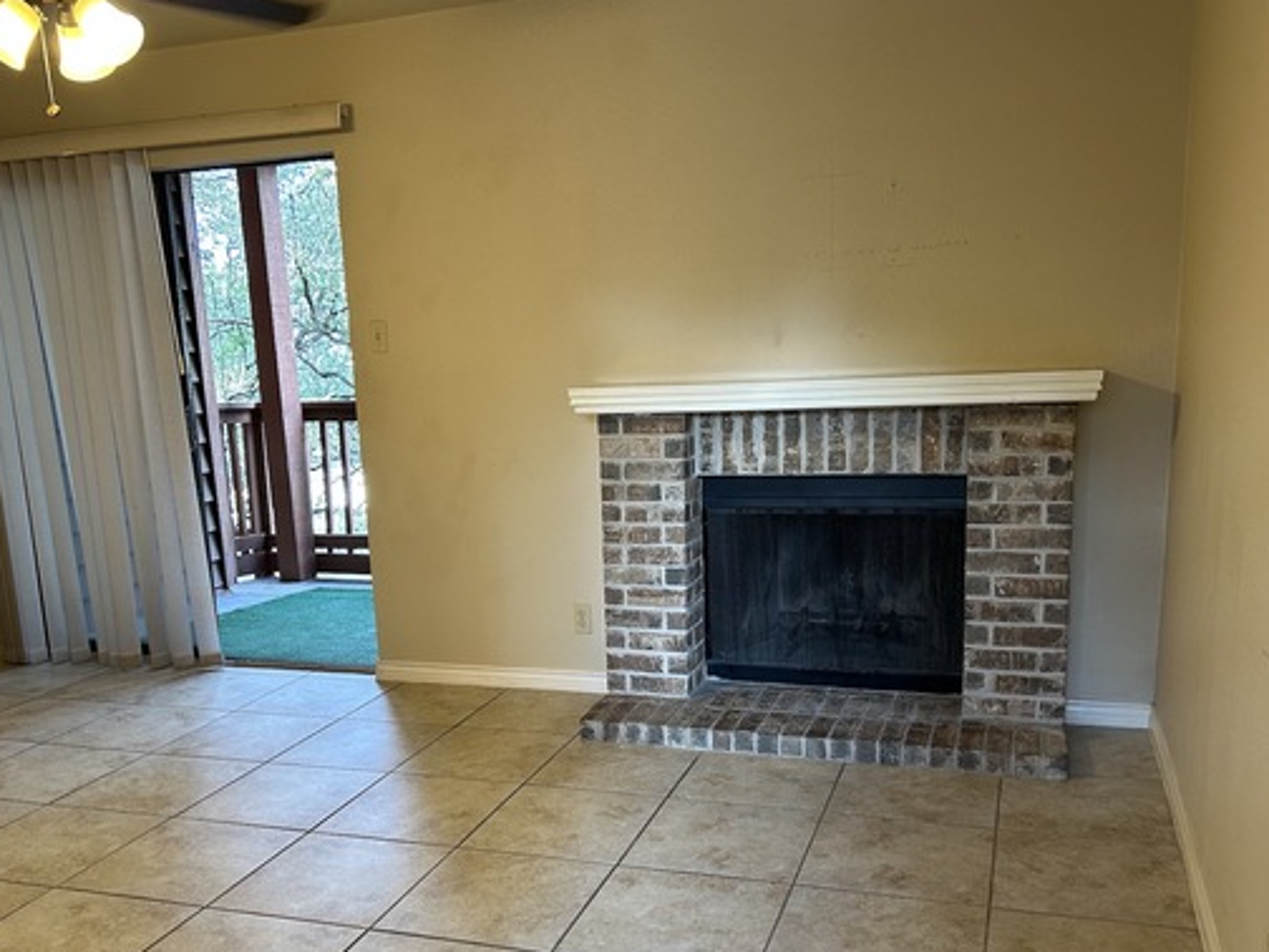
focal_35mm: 33
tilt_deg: -12.9
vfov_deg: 42.7
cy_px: 587
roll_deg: +2.3
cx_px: 612
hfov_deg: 55.3
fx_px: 1210
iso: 100
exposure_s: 1/60
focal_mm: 5.7
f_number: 1.5
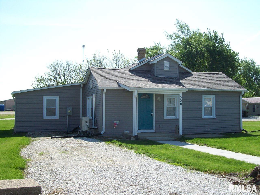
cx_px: 130
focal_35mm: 45
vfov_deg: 32.2
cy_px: 98
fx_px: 338
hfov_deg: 42.1
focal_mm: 7.6
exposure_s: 1/373
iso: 80
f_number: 5.4
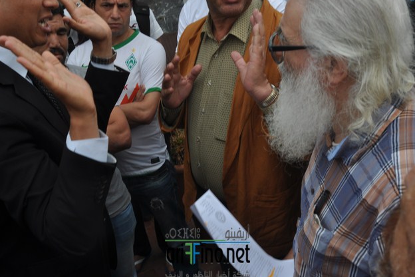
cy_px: 139
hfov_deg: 45.4
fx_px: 496
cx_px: 208
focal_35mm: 43
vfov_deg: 31.2
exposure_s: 1/250
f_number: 8
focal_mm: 28
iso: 200
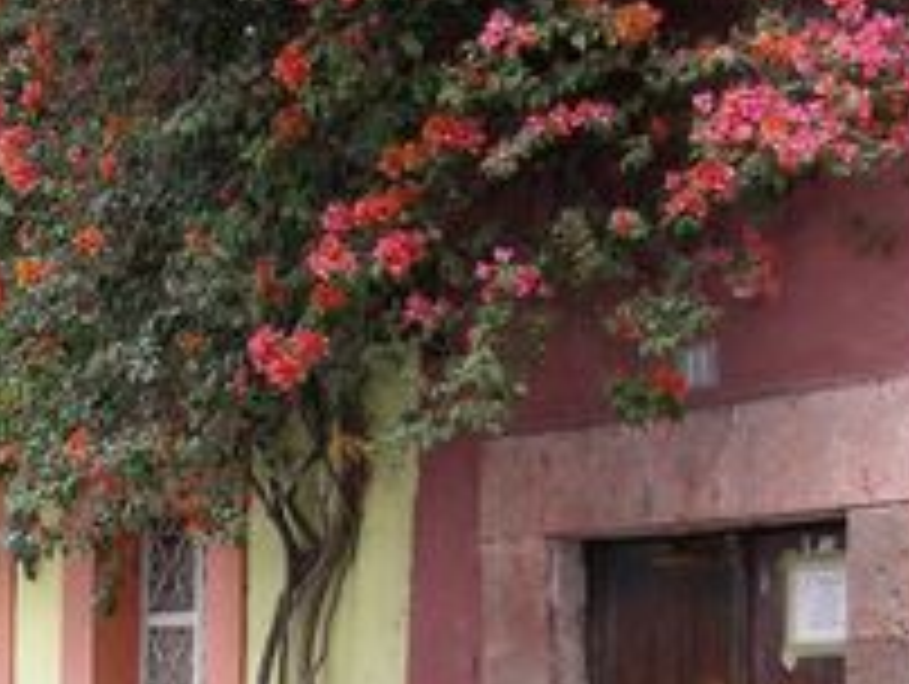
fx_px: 2629
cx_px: 340
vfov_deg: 14.7
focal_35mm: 100
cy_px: 630
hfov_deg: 19.6
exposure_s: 1/80
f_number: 3.2
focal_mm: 10.9
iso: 80
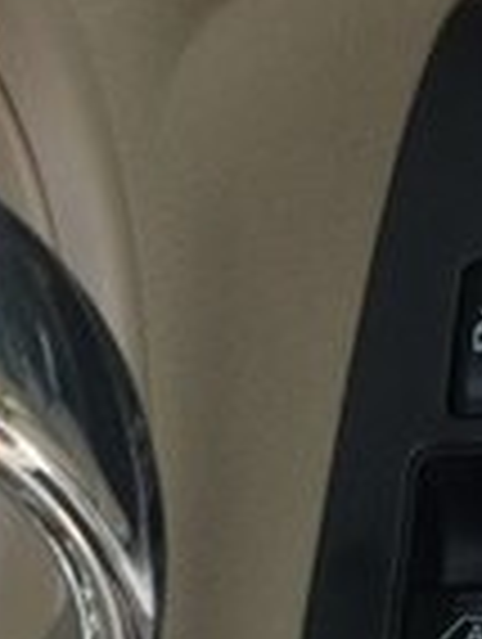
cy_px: 846
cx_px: 482
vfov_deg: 18.0
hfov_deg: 14.5
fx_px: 1870
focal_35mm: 101
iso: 40
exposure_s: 1/33
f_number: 2.2
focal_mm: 4.15
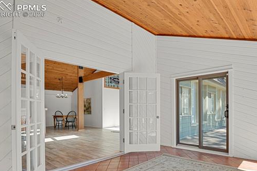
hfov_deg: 78.1
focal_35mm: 22
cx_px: 147
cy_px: 110
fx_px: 157
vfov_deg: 56.3
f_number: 8
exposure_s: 1/5
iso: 250
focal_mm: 17
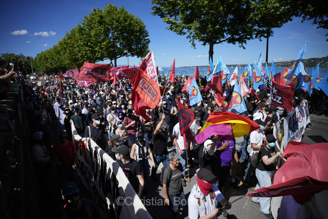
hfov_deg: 84.0
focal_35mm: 20
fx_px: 182
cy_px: 110
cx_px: 164
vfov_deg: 61.9
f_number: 3.5
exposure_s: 1/8000
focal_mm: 20
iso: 500
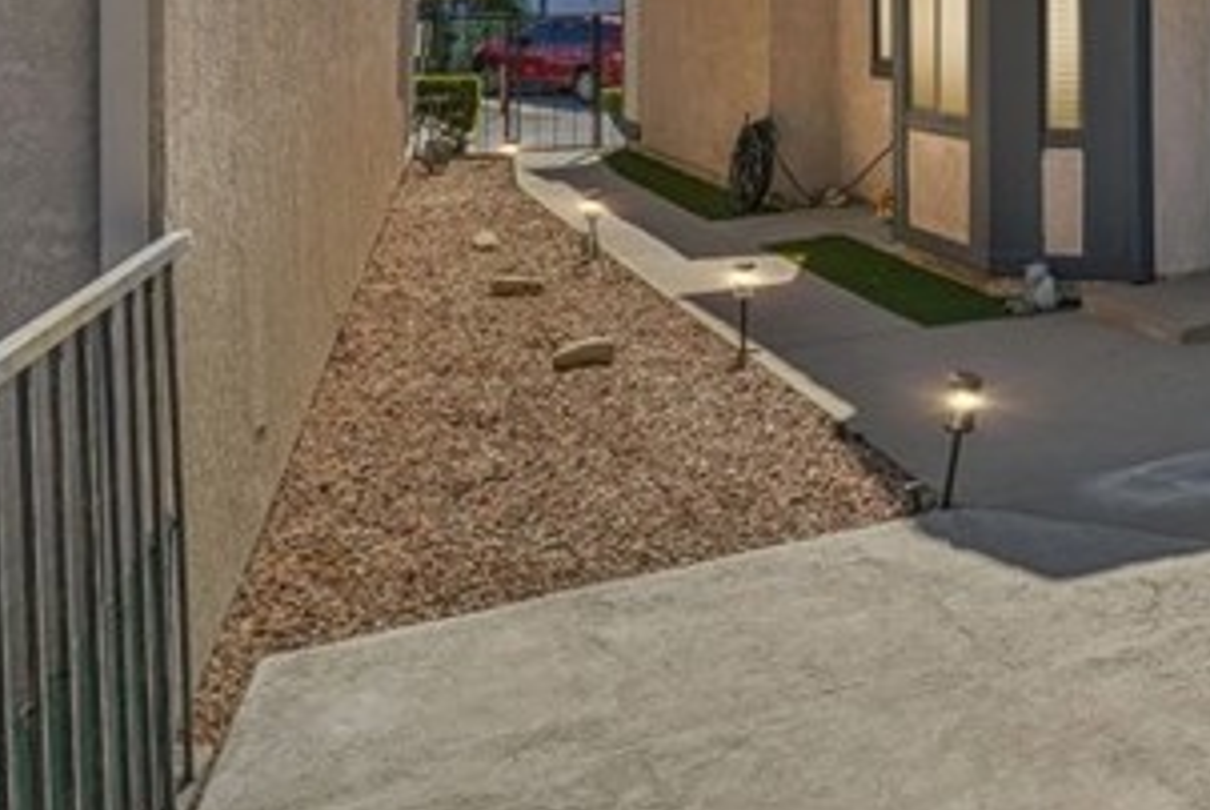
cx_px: 1482
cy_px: -20
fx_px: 1480
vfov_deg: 28.5
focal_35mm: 44
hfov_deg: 34.6
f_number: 9
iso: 100
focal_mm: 13
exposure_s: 1/160
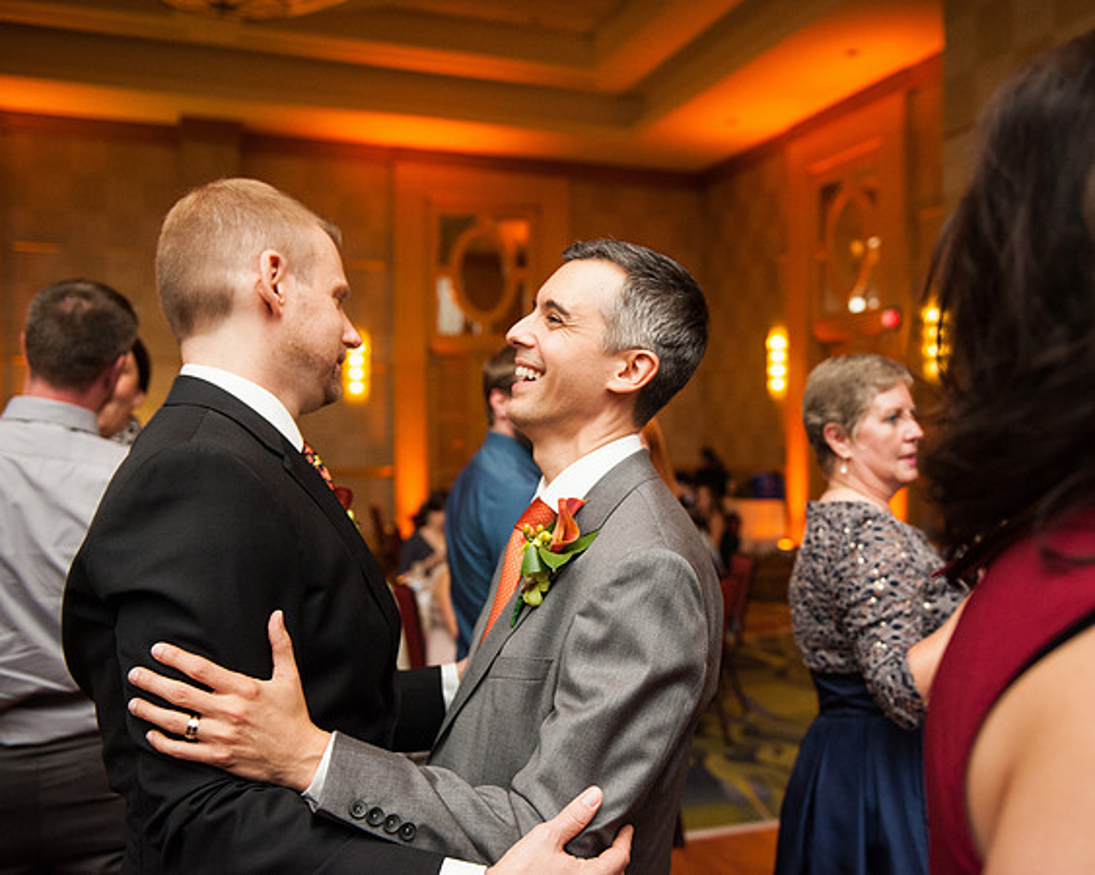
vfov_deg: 41.1
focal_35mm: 36
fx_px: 1169
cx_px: 626
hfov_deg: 50.0
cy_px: 438
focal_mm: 32
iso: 1000
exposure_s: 1/60
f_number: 2.8
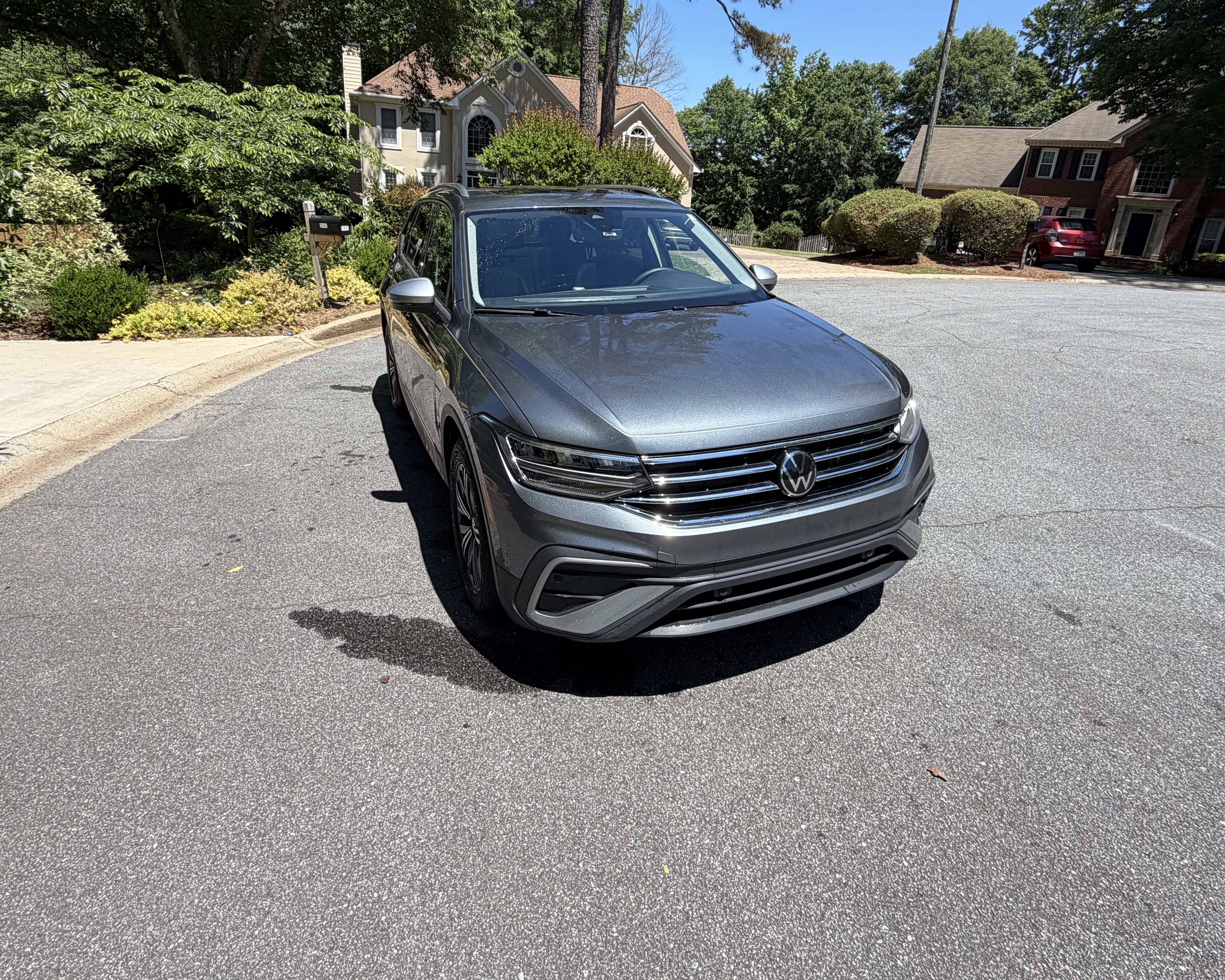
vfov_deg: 70.3
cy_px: 405
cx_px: 633
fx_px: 689
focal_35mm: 19
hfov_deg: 83.3
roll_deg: -3.9
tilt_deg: -18.2
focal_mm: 2.22
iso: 32
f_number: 2.2
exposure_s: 1/770
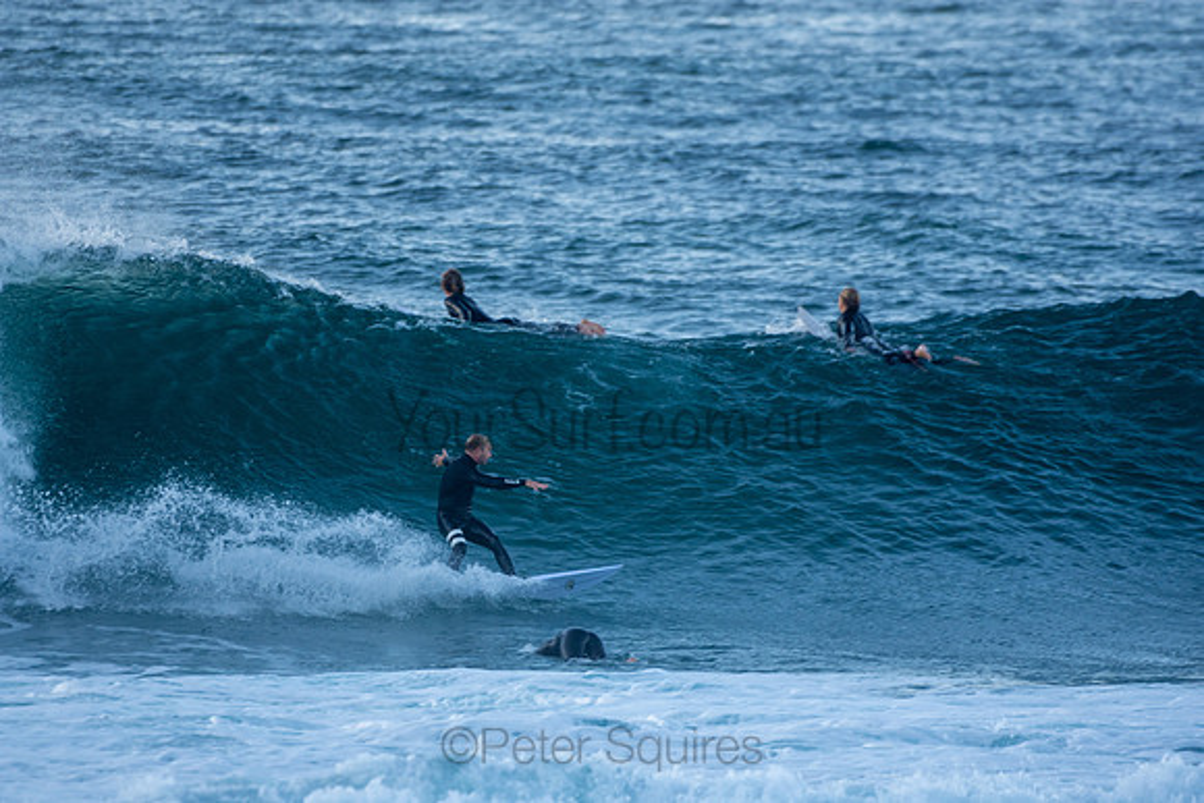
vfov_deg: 1.8
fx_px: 25088
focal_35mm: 750
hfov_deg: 2.7
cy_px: 402
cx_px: 602
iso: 450
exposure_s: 1/400
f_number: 5.6
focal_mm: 500
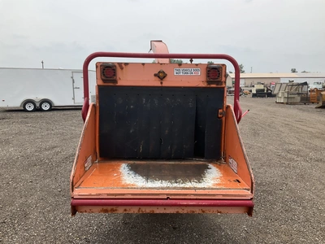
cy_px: 122
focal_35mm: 29
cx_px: 162
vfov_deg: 48.2
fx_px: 272
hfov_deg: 61.7
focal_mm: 3
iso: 25
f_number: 1.8
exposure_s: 1/1412
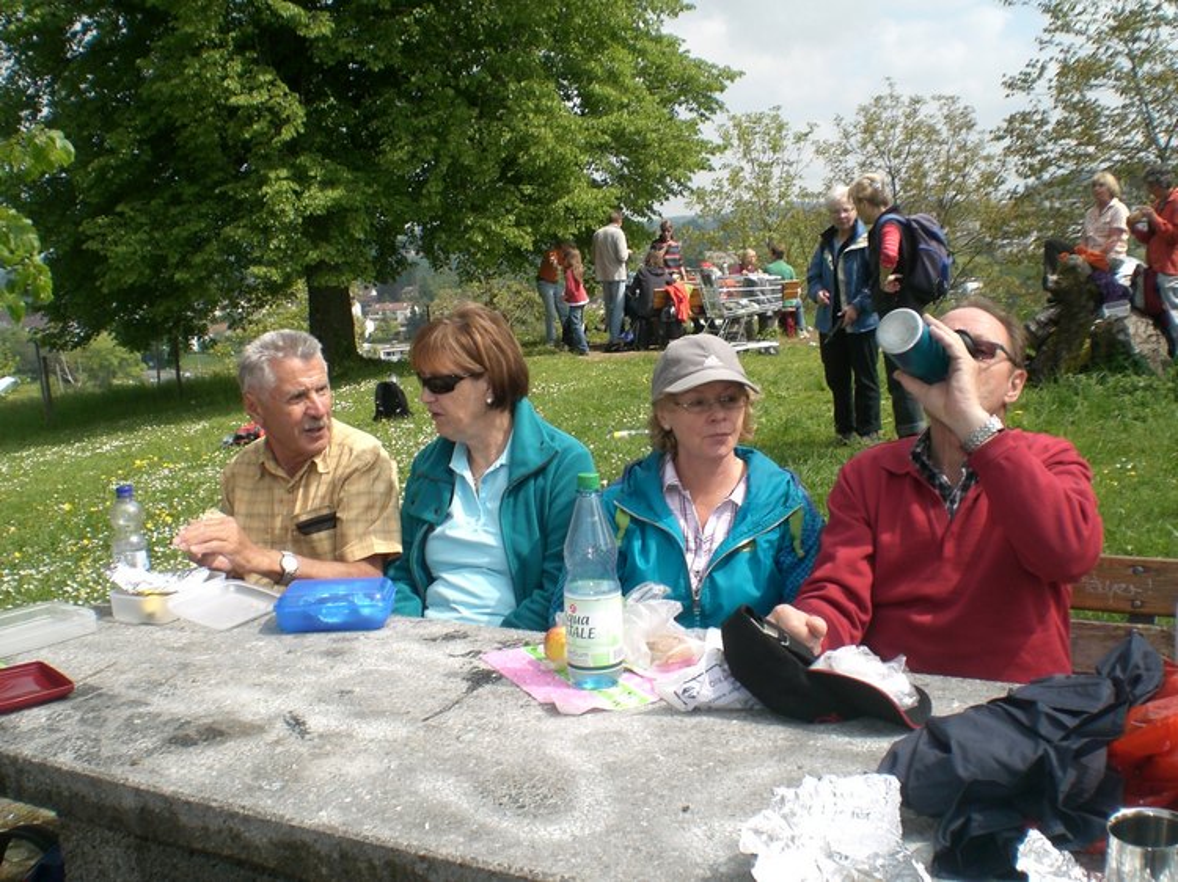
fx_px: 1293
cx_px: 589
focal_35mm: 38
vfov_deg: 37.7
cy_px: 441
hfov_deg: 49.0
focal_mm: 6.3
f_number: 4.4
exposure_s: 1/320
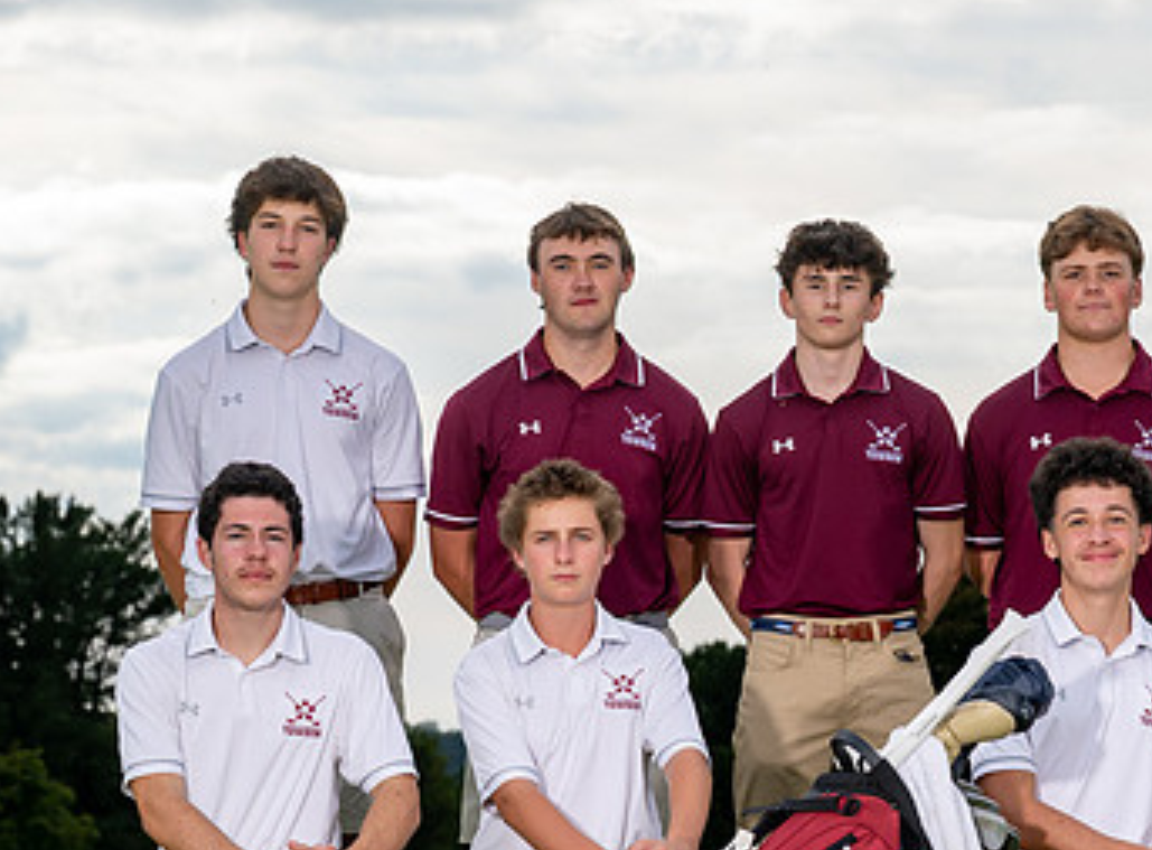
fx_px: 6120
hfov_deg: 10.7
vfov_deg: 7.9
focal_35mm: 185
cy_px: 610
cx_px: 890
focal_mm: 70
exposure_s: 1/320
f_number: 6.3
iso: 100
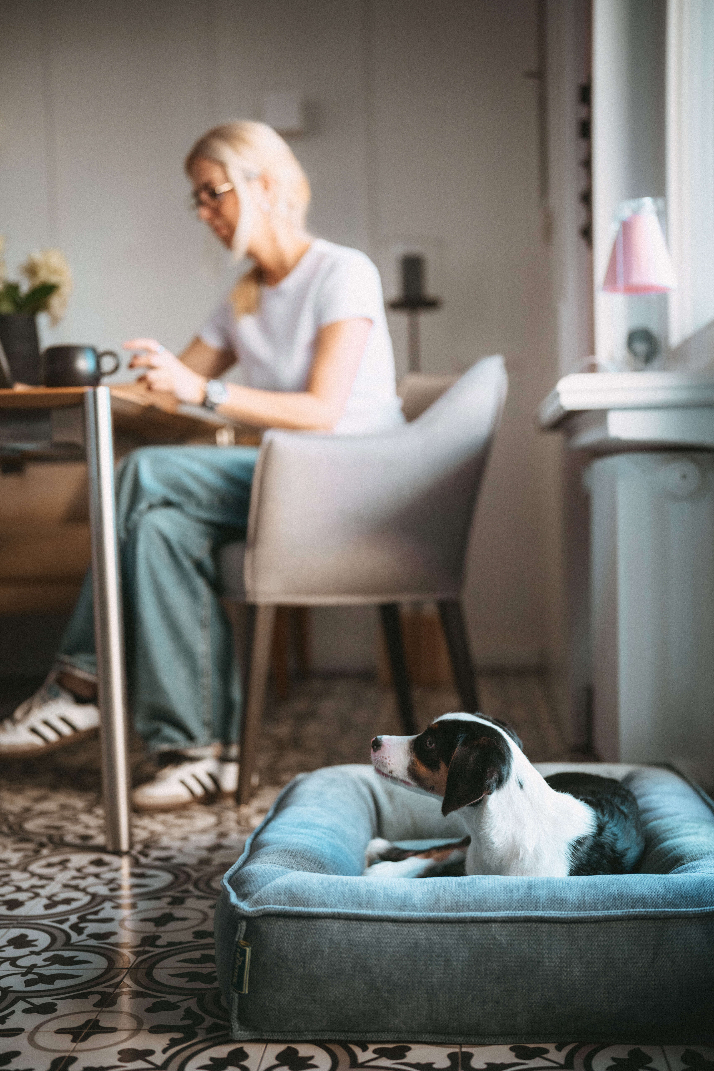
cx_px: 357
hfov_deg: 27.0
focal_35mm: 50
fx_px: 1487
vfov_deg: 39.6
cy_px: 536
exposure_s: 1/500
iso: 1250
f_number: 1.8
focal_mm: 50
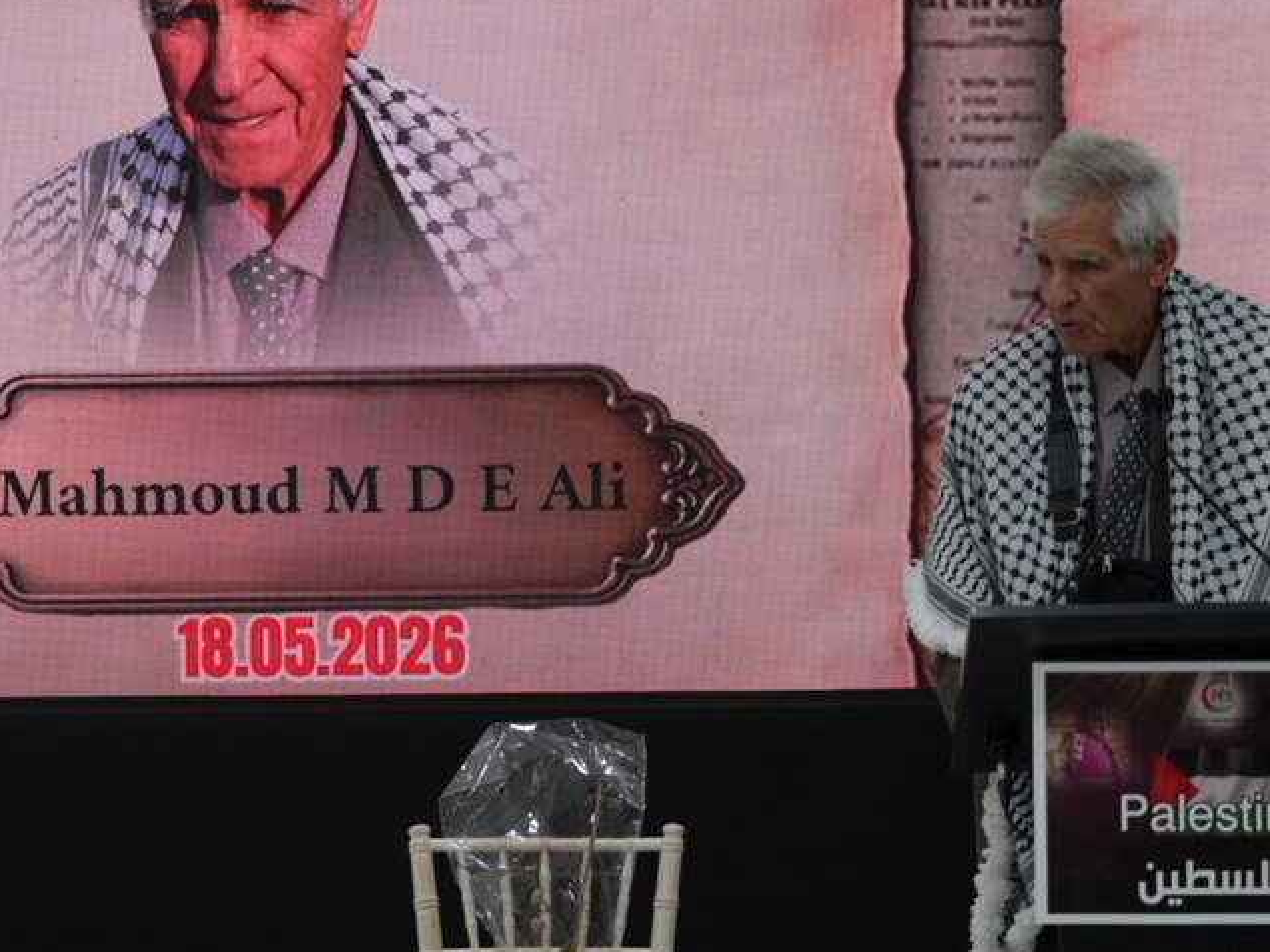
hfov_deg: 20.0
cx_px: 425
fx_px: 3595
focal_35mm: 98
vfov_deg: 15.1
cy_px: 337
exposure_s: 1/160
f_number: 4
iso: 320
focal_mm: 54
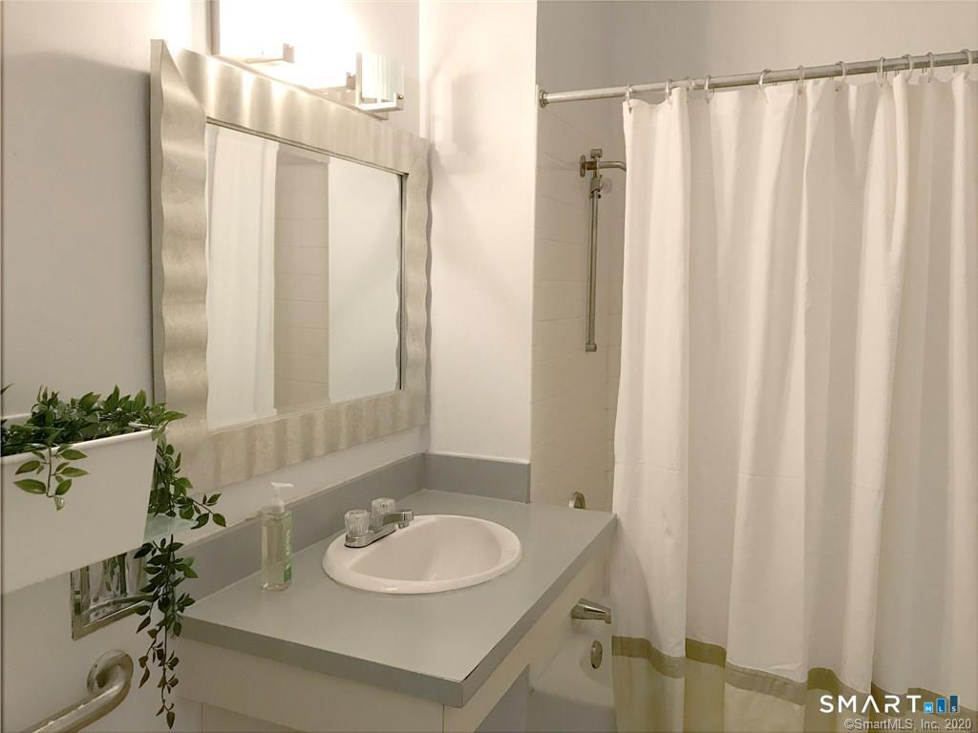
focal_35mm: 28
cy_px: 366
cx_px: 489
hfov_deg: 63.4
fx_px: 791
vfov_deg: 49.7
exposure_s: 1/17
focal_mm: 3.99
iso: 40
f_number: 1.8
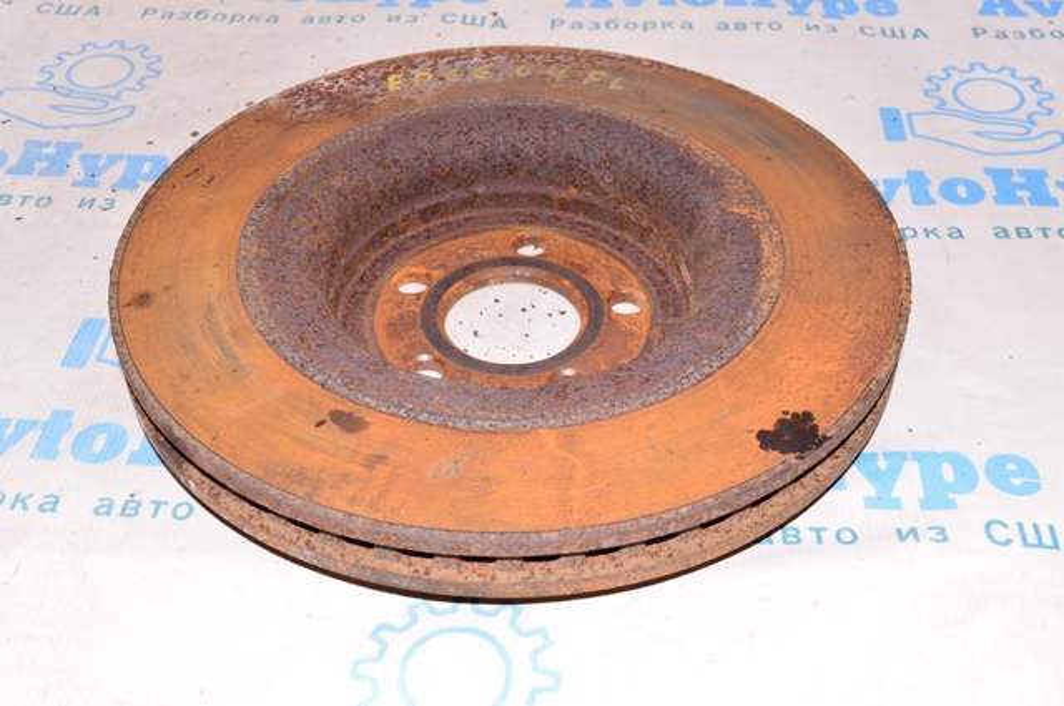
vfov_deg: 30.8
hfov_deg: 45.0
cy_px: 353
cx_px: 532
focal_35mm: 44
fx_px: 1284
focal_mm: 29
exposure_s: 1/200
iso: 1600
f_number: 8
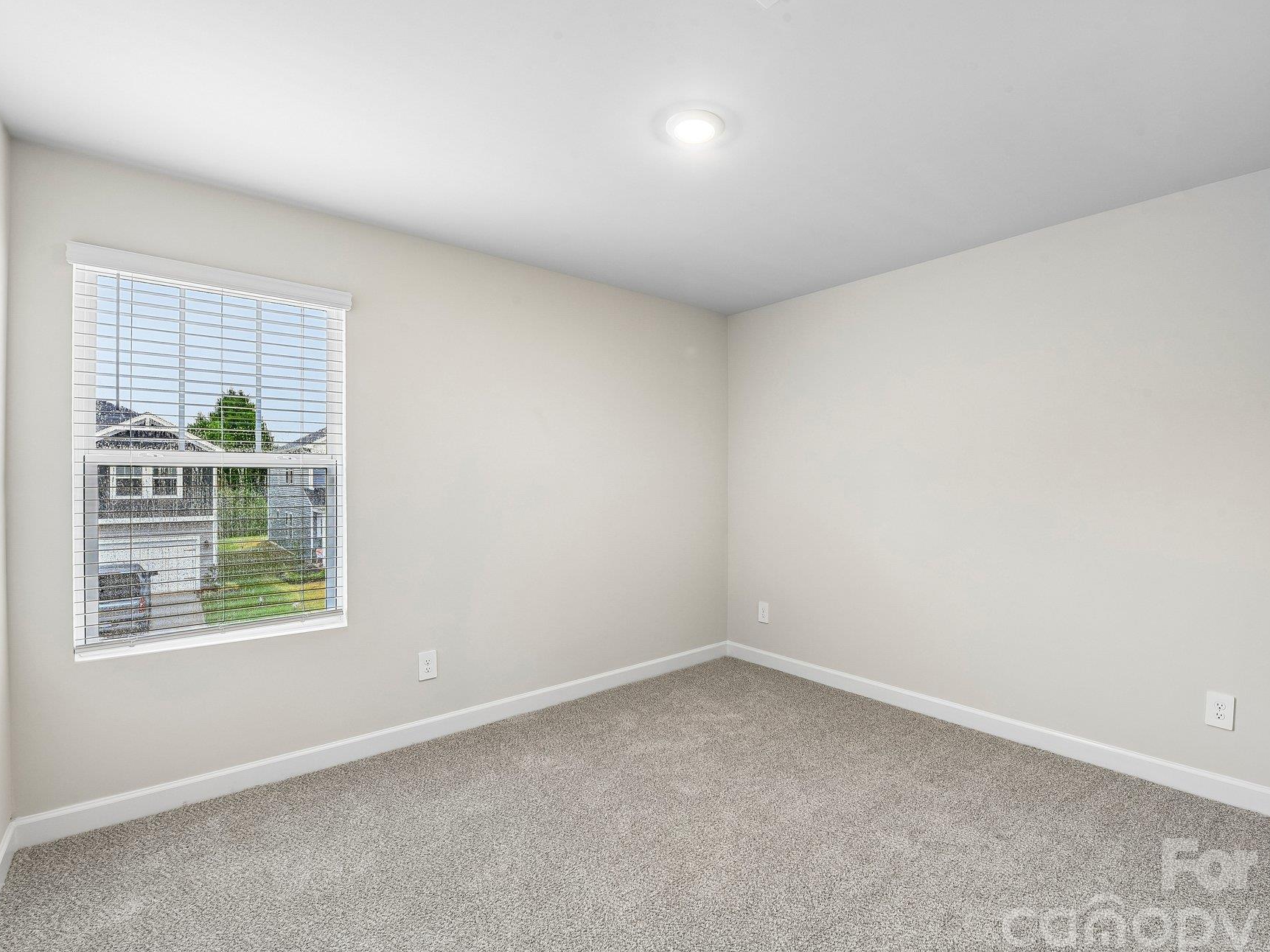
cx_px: 691
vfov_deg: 78.1
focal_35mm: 16
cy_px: 480
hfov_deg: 94.3
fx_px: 587
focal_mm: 14
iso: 200
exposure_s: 1/4
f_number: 11
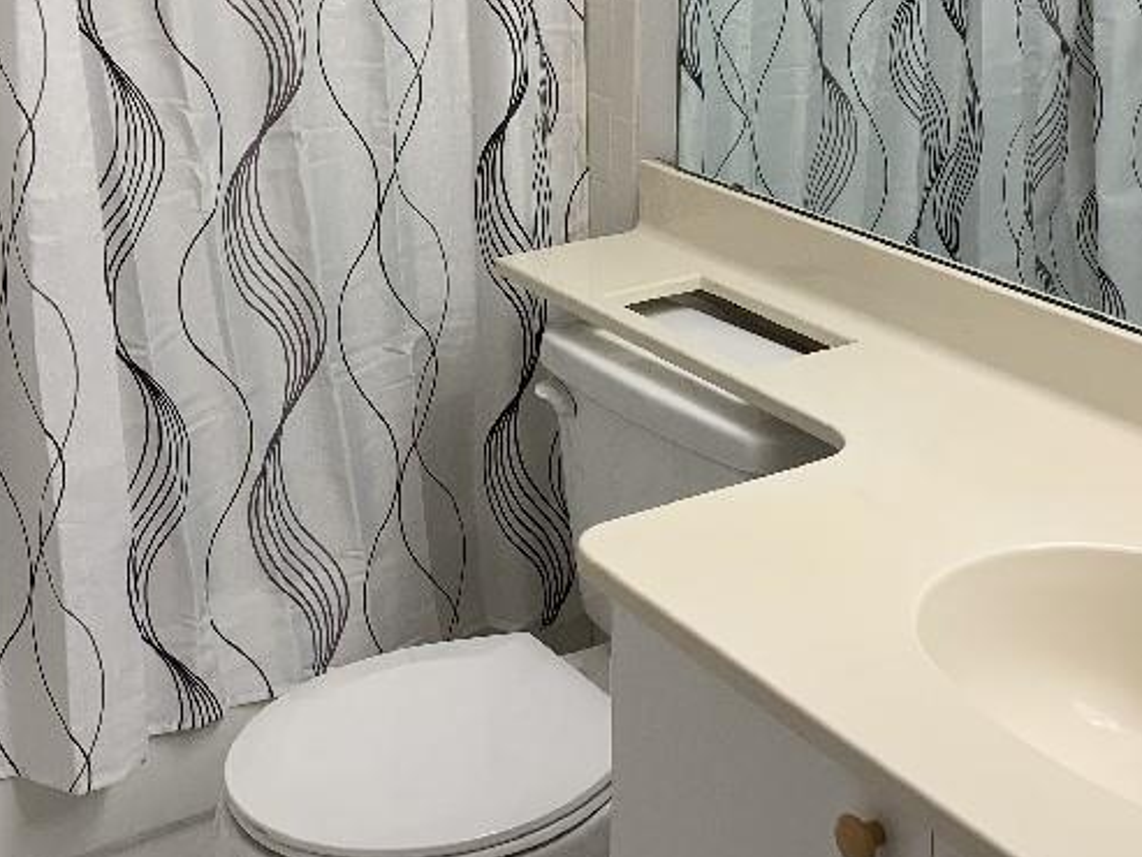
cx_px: 605
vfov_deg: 26.8
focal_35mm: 54
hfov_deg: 35.5
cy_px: 243
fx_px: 1782
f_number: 1.8
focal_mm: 4.25
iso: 64
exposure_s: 1/121
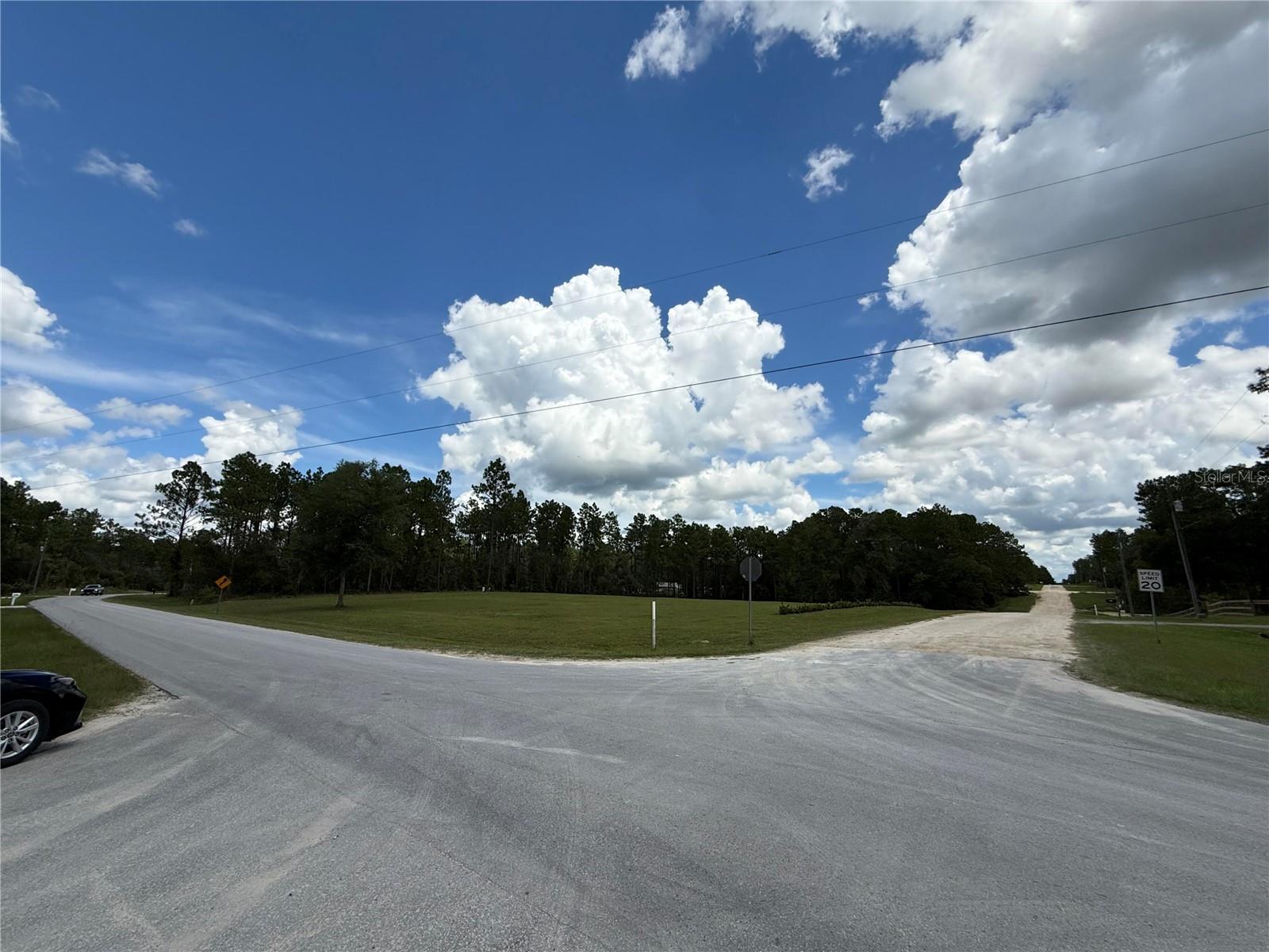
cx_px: 634
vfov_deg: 85.7
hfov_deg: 102.1
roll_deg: -1.6
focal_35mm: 14
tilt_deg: +12.8
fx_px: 513
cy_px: 476
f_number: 2.2
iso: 50
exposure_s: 1/5155
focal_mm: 2.22
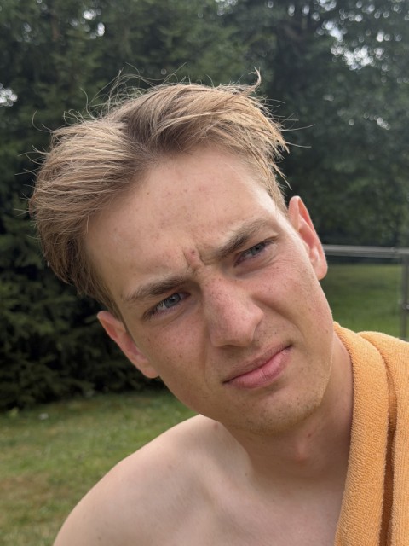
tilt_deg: -0.4
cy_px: 273
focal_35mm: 48
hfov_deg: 30.3
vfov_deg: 39.7
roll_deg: -1.9
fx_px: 756
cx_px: 204
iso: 64
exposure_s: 1/1429
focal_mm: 6.76
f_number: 1.78
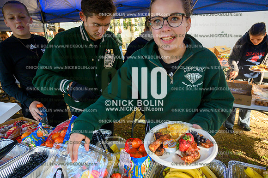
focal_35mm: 24
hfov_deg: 73.8
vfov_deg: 53.1
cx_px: 134
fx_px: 179
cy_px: 89
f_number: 5
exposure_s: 1/500
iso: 2500
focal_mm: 24
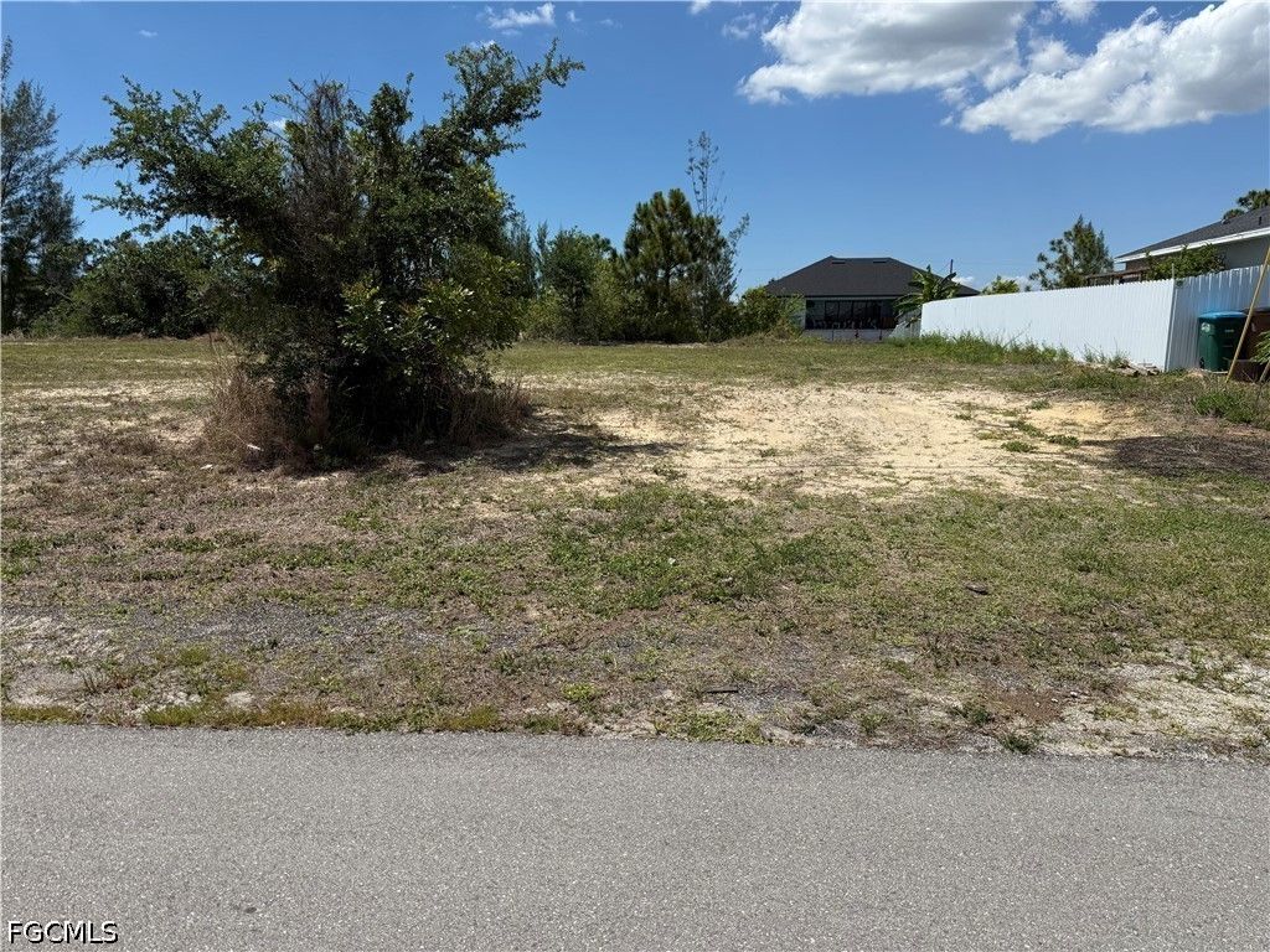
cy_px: 476
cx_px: 635
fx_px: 881
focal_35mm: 24
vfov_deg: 56.8
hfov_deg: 71.6
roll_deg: -0.1
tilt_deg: -8.9
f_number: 1.78
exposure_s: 1/6711
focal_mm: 6.76
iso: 80
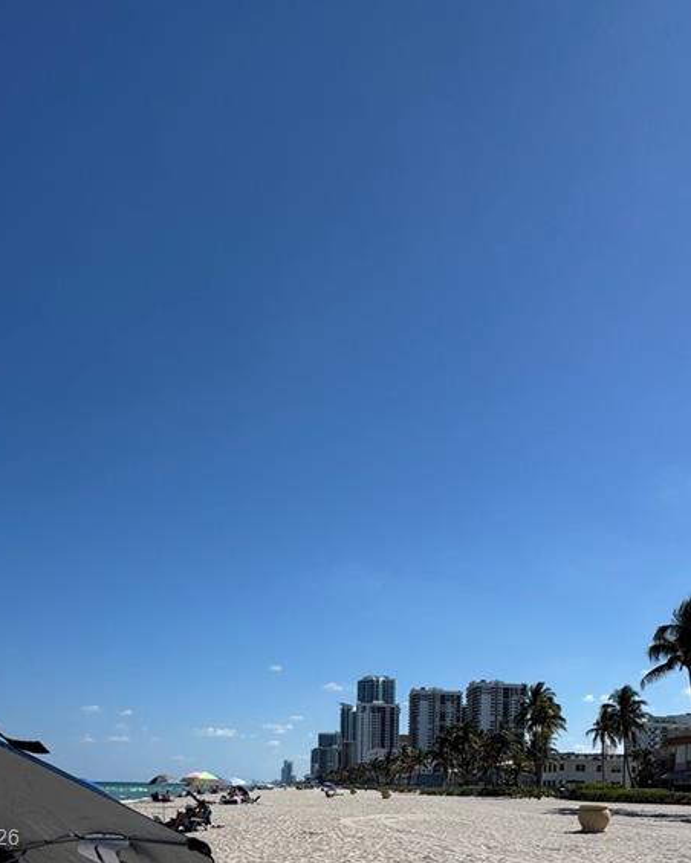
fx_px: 741
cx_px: 425
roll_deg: -3.4
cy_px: 840
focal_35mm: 29
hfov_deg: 49.6
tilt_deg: -4.6
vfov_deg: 50.4
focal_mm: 2.22
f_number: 2.2
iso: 40
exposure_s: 1/3906
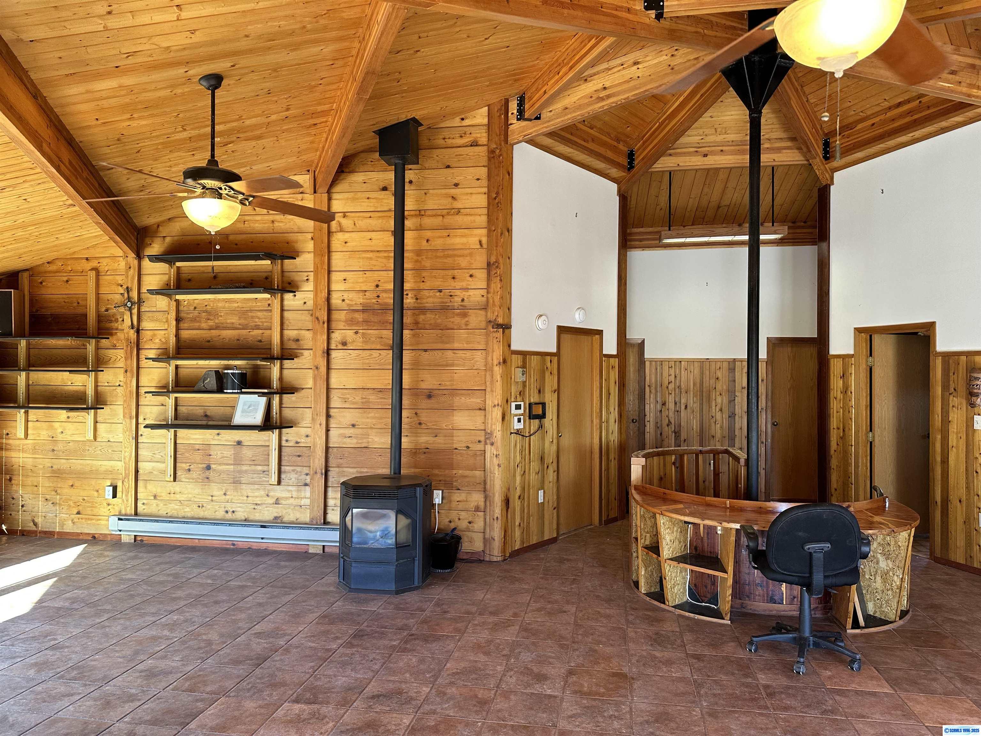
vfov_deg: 56.8
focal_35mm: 24
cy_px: 368
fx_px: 680
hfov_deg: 71.6
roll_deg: -0.5
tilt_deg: +0.7
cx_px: 490
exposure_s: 1/121
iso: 160
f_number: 1.78
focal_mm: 6.86
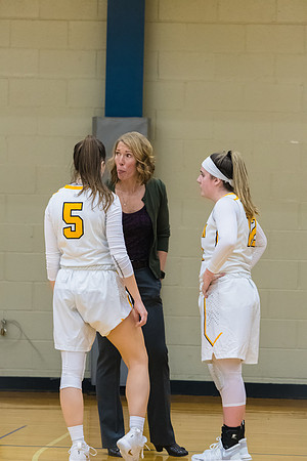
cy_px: 230
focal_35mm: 248
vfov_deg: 8.3
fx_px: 3166
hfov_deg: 5.6
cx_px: 154
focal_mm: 165
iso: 3200
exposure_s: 1/400
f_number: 4
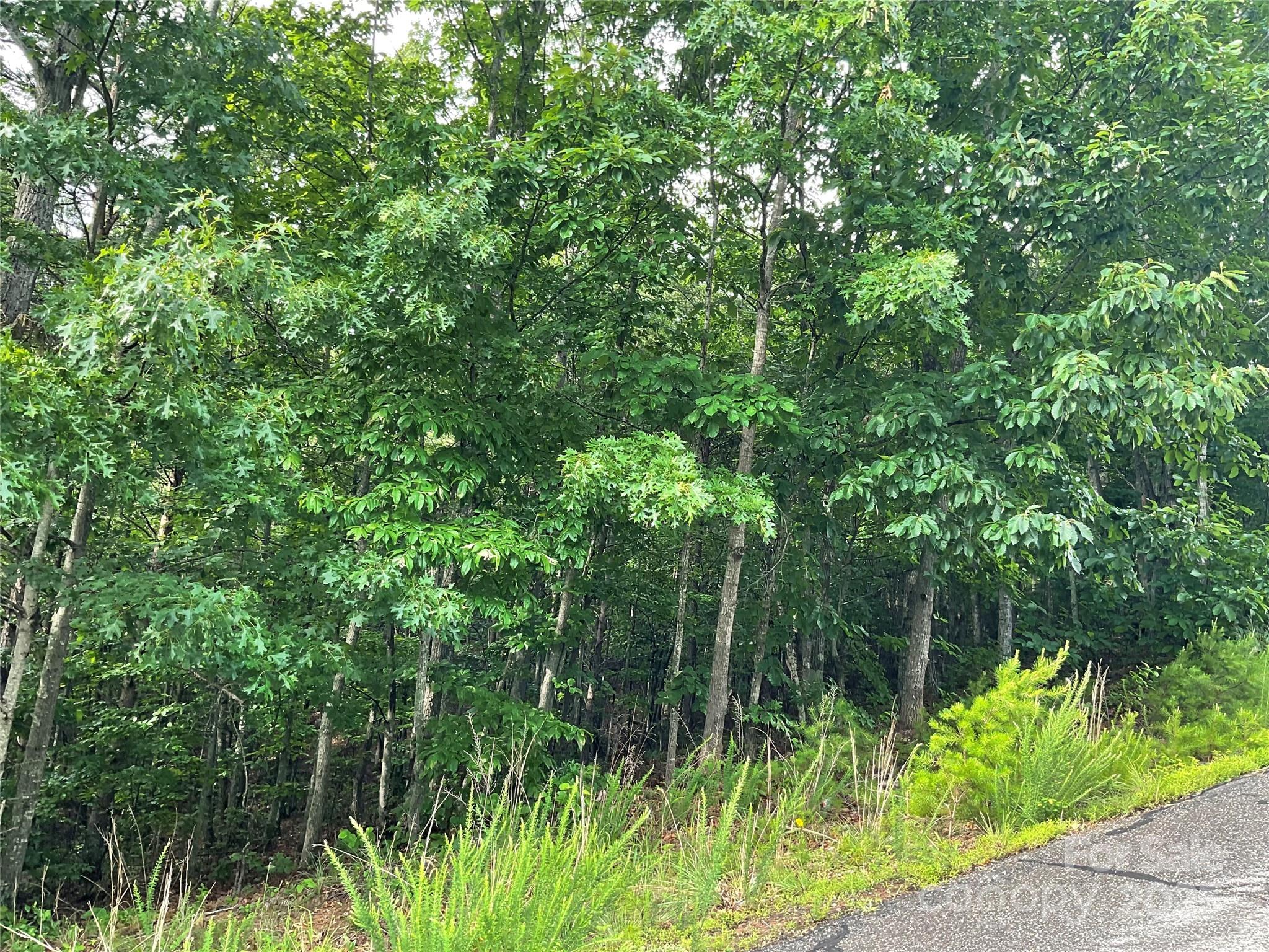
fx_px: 1063
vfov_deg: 48.2
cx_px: 634
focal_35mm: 29
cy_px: 476
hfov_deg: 61.7
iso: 32
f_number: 1.8
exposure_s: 1/120
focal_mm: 3
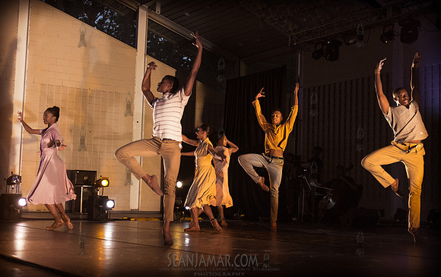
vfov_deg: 25.8
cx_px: 213
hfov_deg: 39.9
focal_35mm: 50
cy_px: 152
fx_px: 607
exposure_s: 1/500
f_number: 2.8
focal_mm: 48
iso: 3200
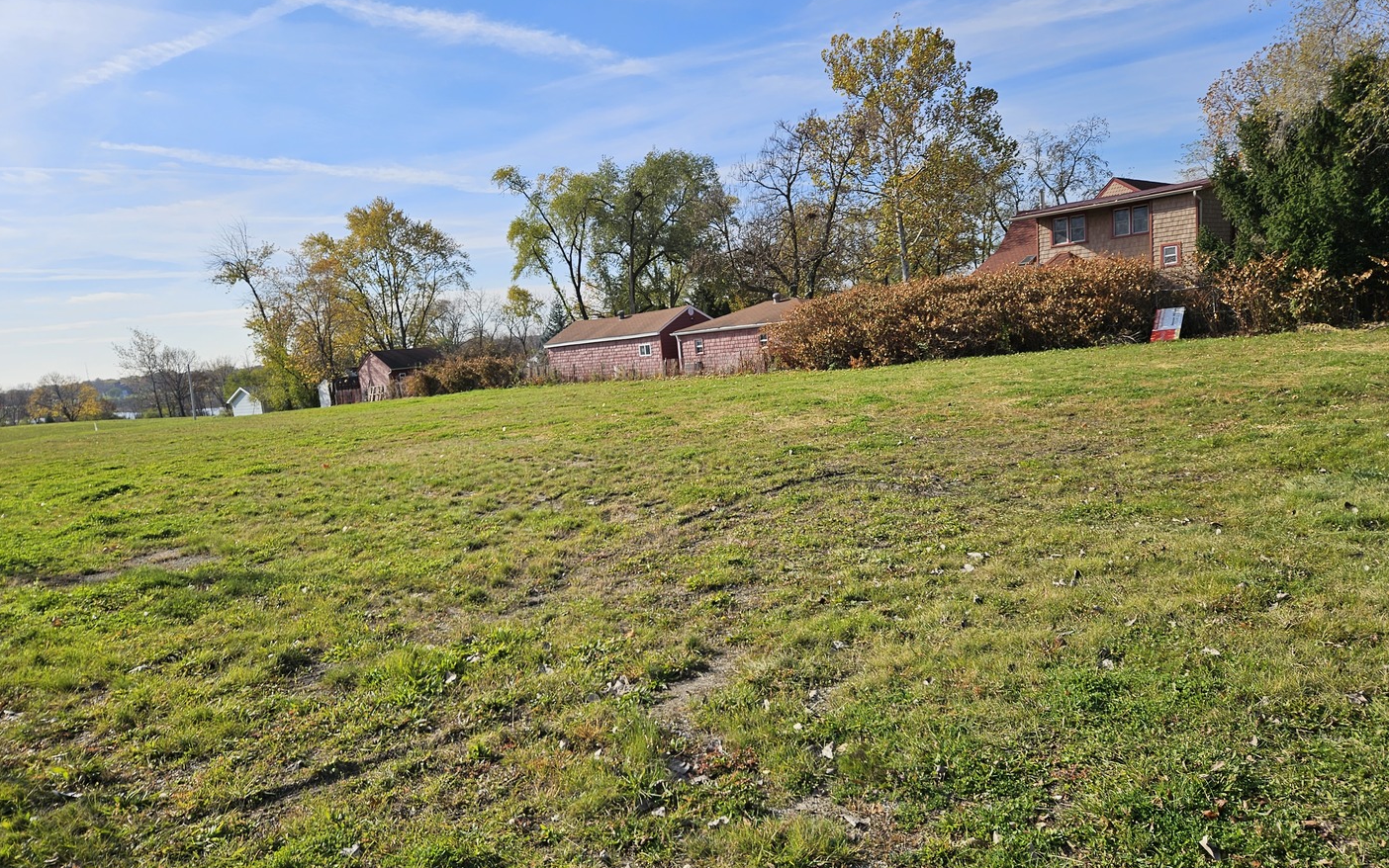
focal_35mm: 25
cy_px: 511
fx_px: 947
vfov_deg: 49.1
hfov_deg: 72.5
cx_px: 706
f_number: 1.8
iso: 25
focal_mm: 5.4
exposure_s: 1/2180
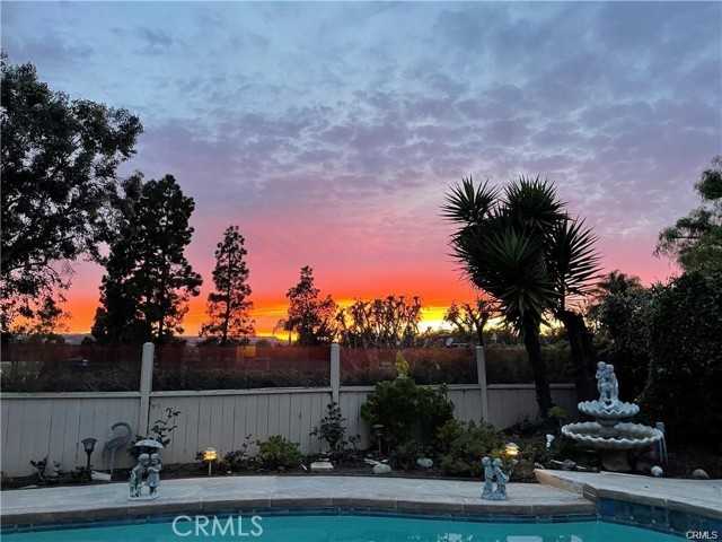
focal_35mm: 26
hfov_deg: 67.3
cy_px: 271
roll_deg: -0.3
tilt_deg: +8.6
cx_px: 361
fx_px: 542
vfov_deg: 53.1
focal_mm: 4.2
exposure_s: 1/60
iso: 125
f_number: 1.6
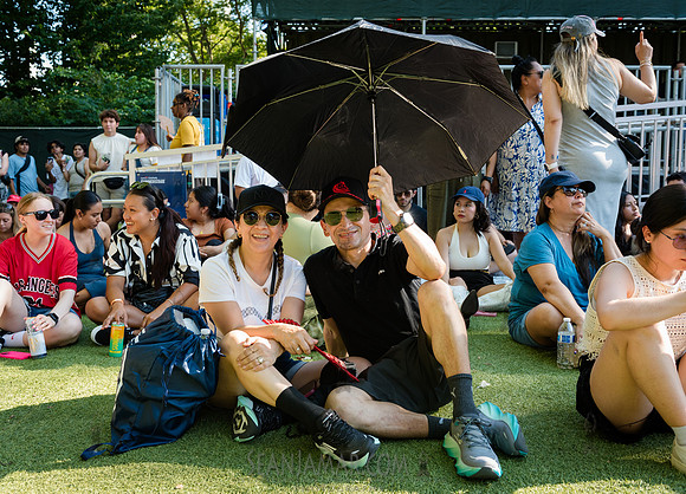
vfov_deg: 41.2
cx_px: 316
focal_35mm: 34
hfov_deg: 55.0
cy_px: 247
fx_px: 658
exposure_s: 1/250
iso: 500
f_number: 5
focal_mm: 32
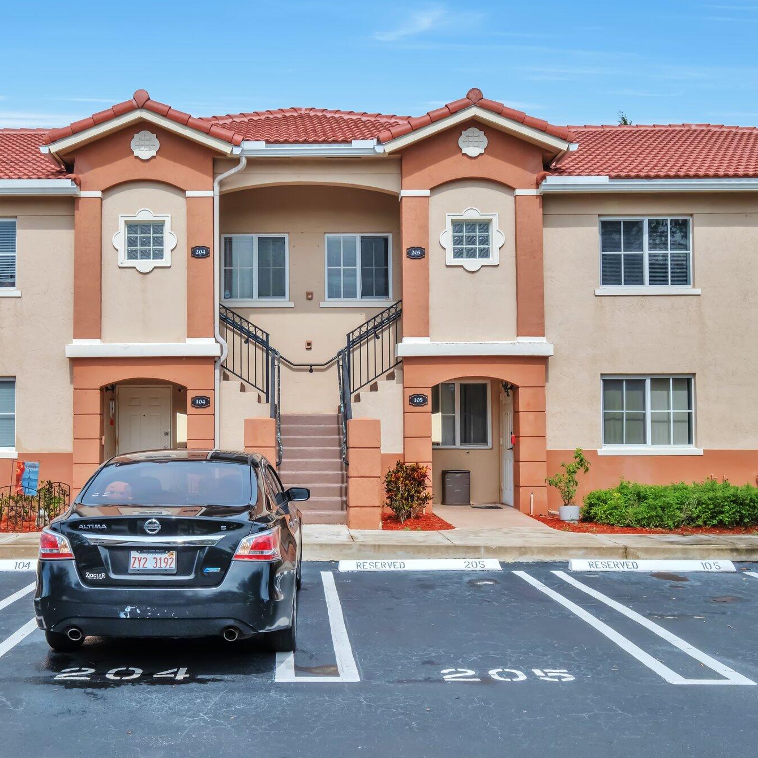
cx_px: 288
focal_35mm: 39
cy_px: 375
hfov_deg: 42.5
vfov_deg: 42.8
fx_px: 966
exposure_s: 1/2400
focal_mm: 20
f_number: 8
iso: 800
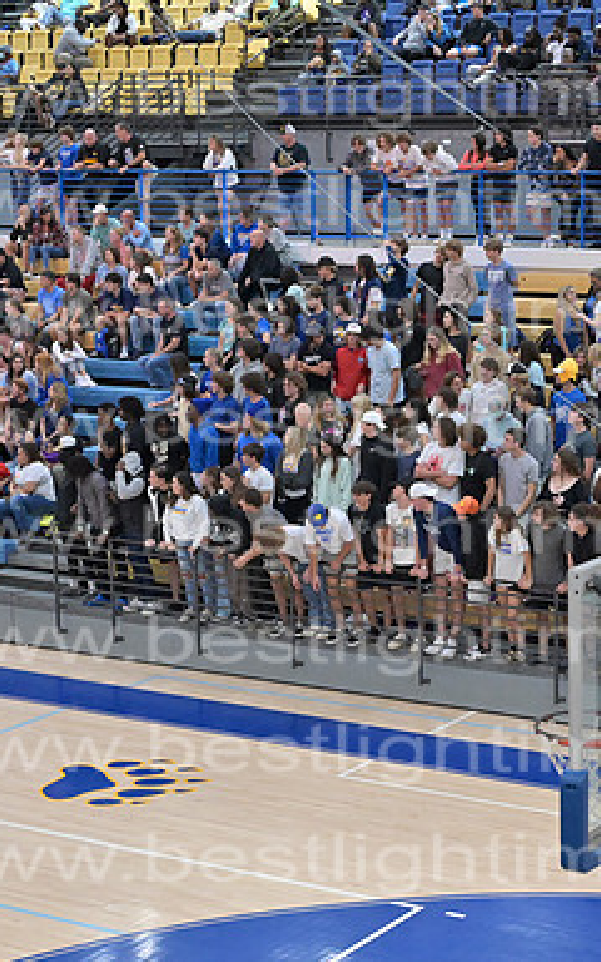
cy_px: 481
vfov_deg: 26.8
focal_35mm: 77
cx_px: 473
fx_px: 2018
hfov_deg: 16.8
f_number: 4
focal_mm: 50
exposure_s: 1/800
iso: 9000
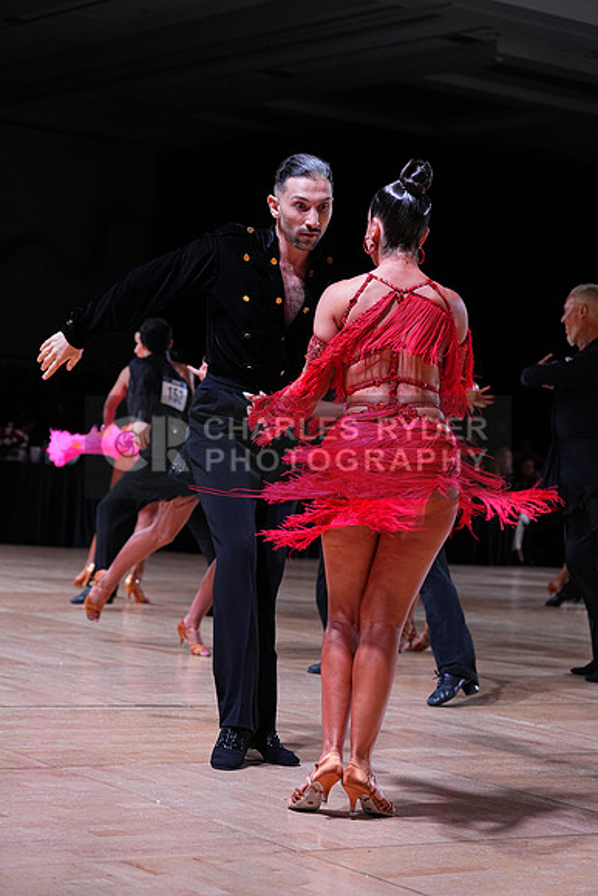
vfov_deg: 25.4
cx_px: 299
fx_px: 1992
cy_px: 448
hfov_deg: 17.1
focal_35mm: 80
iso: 1000
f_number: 4
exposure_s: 1/400
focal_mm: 80
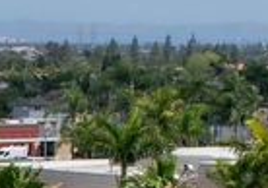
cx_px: -99
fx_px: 2105
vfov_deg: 5.0
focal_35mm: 278
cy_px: 378
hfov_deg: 7.2
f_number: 8
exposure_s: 1/2000
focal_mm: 24
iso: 320
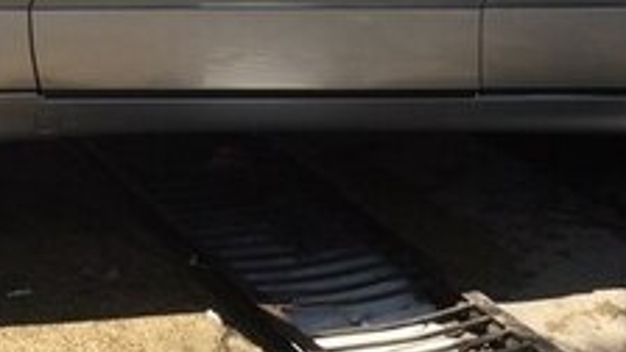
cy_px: -177
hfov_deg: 22.9
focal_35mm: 93
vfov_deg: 12.4
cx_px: 263
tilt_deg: -10.2
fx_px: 1544
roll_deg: -1.0
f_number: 2.2
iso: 32
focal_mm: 4.15
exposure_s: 1/1080
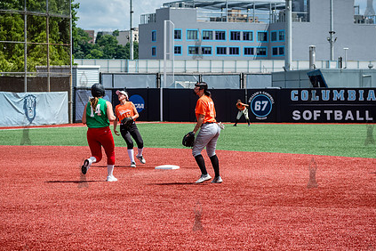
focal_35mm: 118
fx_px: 1232
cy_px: 130
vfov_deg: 11.6
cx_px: 197
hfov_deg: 17.3
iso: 400
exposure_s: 1/2500
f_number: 4.5
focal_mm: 86
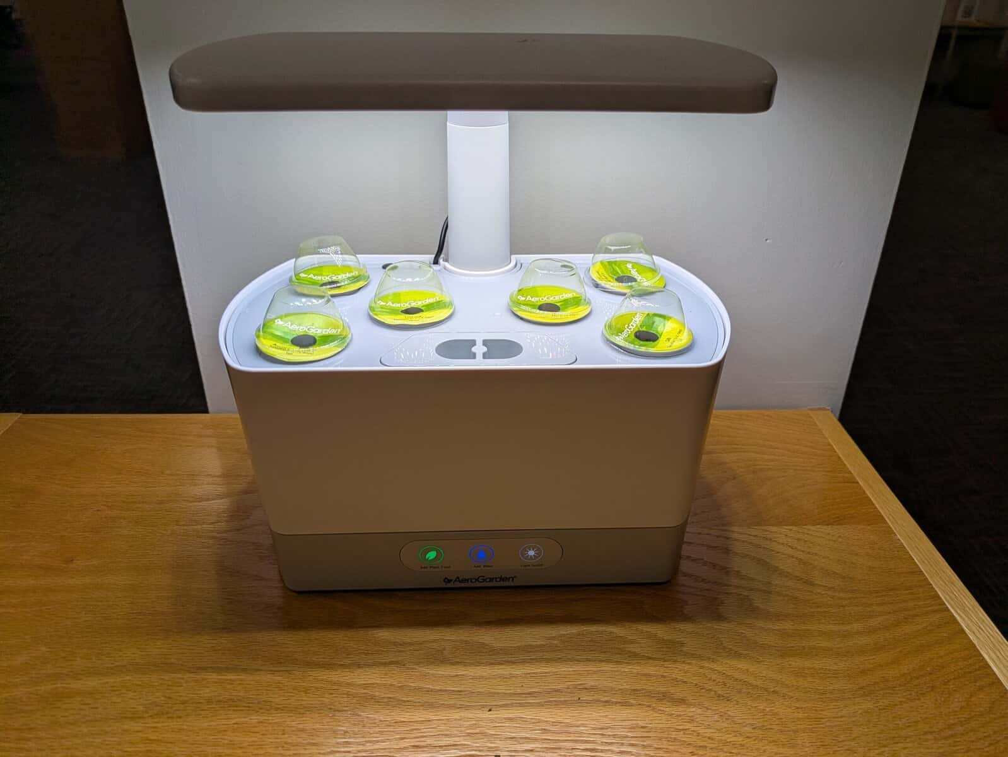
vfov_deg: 54.9
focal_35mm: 25
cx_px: 504
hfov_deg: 69.4
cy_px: 378
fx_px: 728
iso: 54
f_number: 1.89
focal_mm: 5.43
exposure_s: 1/856
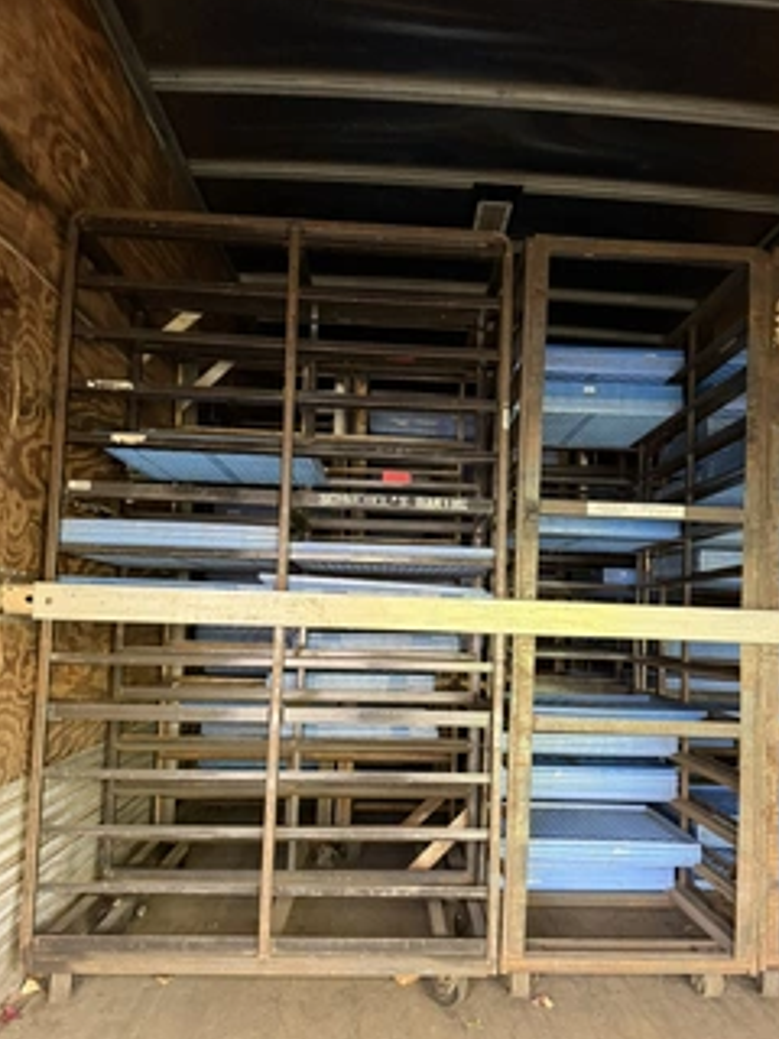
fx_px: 900
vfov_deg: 59.9
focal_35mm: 30
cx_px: 454
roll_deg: -1.0
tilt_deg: +5.4
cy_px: 545
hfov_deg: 46.6
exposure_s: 1/53
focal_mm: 6.76
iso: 800
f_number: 1.78
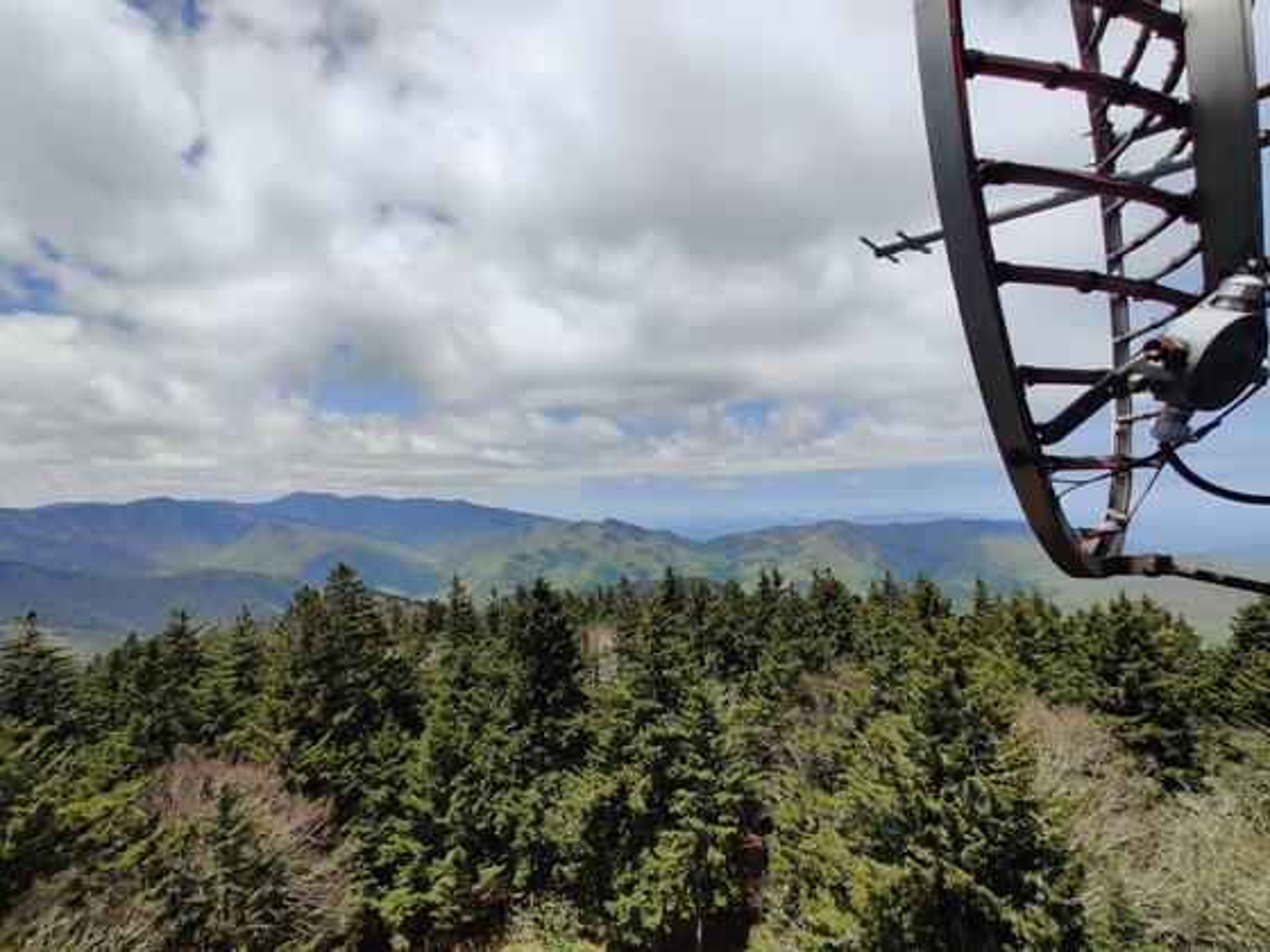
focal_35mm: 13
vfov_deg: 89.9
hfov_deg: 106.2
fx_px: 477
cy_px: 476
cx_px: 635
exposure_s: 1/1953
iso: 100
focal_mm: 2.25
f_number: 2.2
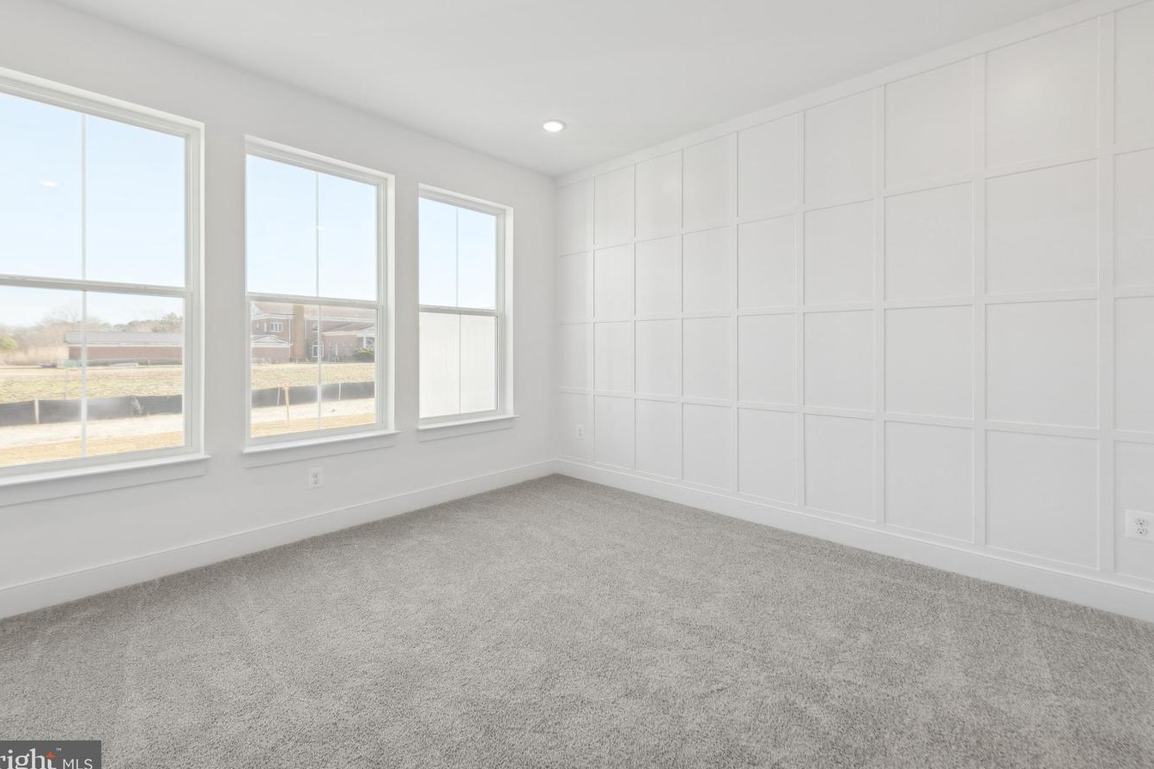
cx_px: 586
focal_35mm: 15
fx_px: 481
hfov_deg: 100.4
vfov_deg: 77.3
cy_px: 372
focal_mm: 14
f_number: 8
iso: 64
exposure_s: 1/30
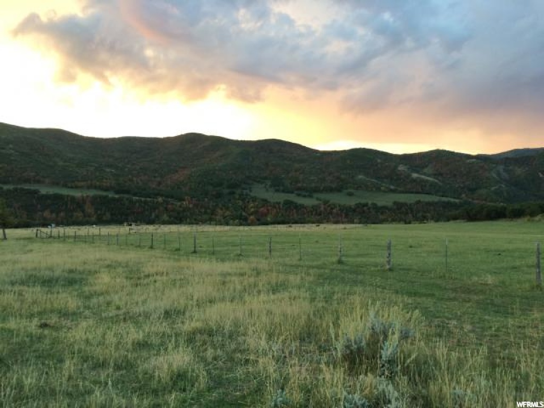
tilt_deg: -0.6
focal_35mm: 29
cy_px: 204
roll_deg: +1.1
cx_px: 272
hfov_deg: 61.7
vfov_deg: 48.2
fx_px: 456
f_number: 2.2
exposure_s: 1/30
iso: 64
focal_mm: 4.15
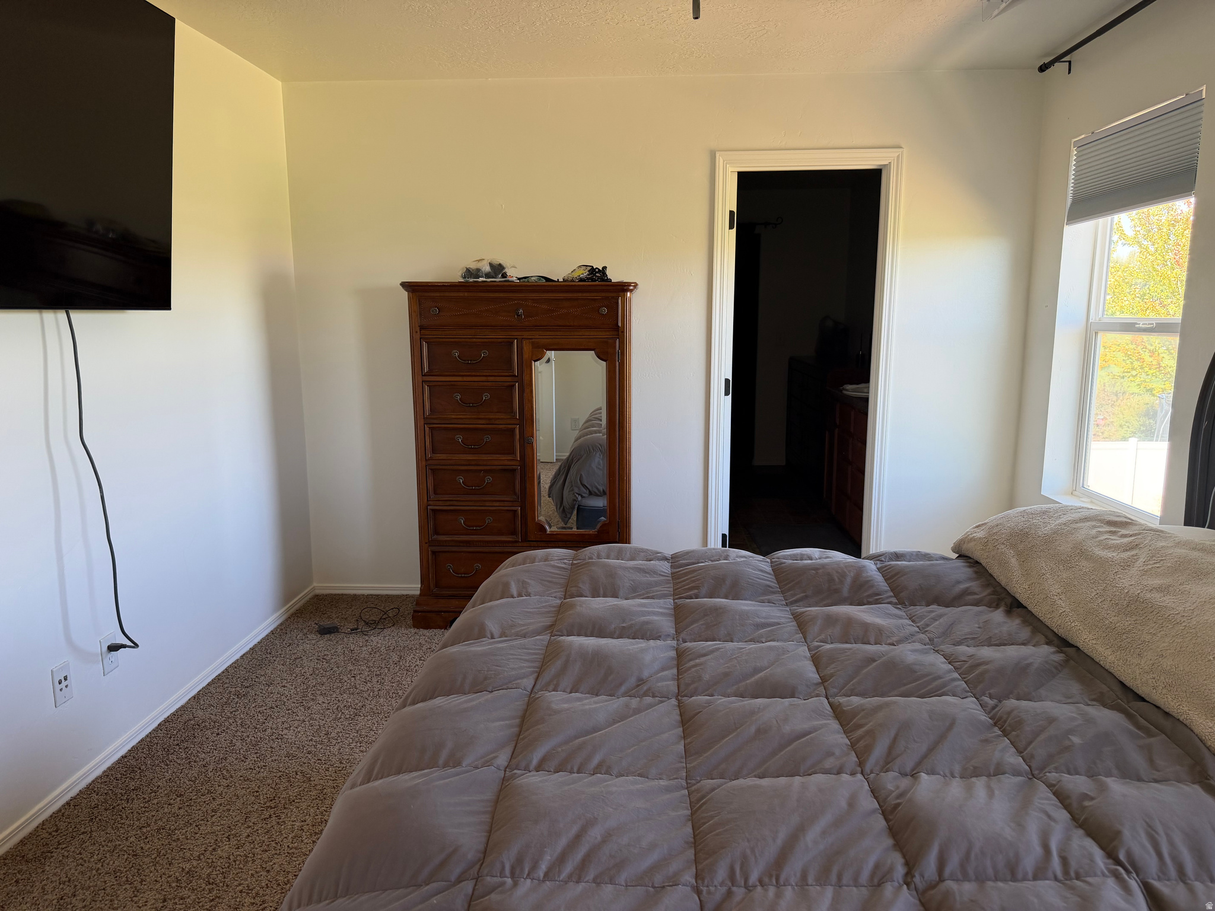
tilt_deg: -9.8
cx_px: 608
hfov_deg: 71.6
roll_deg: +0.9
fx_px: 842
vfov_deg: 56.8
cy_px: 456
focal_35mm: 24
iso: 160
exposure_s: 1/121
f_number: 1.78
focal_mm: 6.76
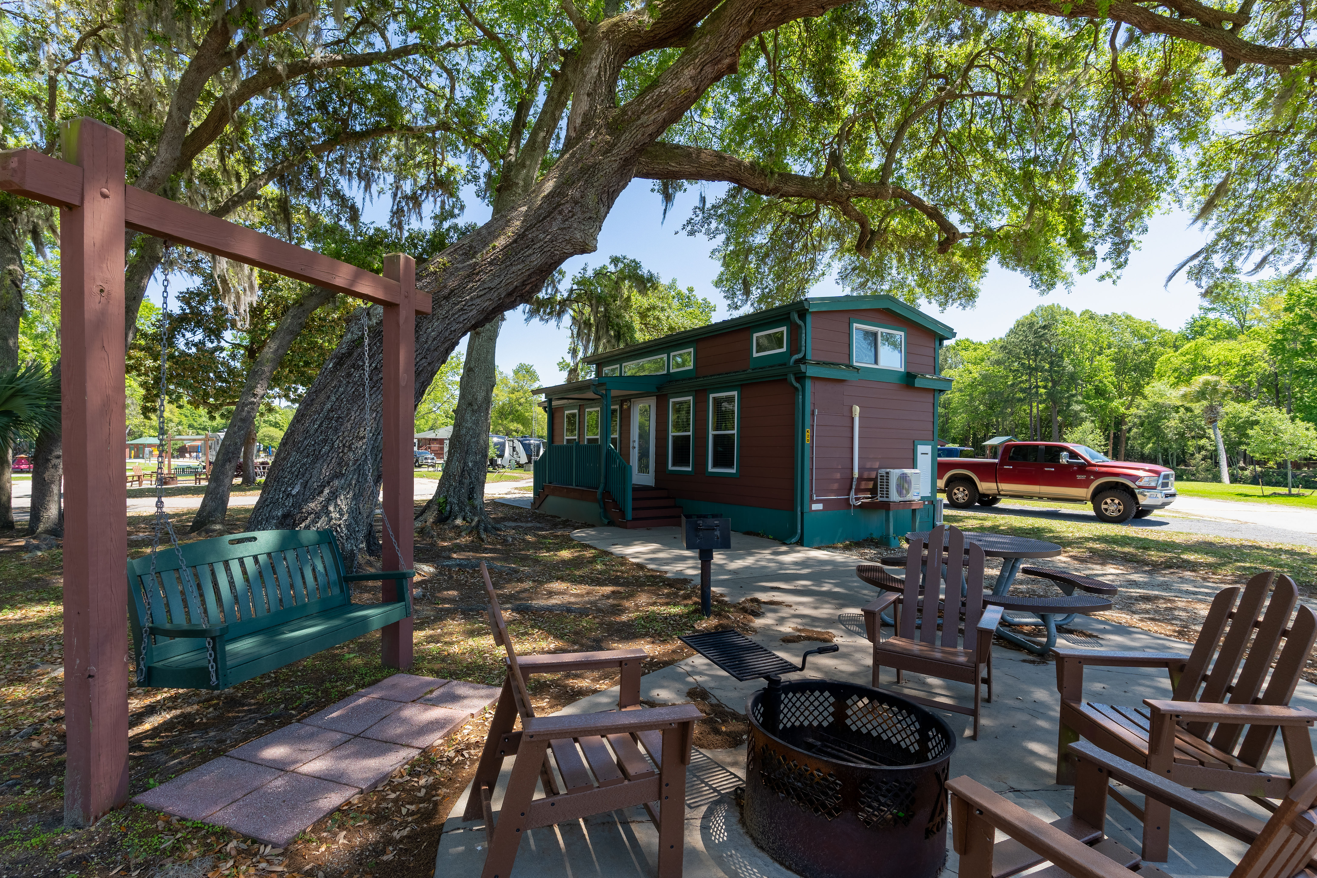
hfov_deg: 95.0
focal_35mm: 16
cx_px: 658
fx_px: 604
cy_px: 439
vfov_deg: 72.1
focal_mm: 11
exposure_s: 1/1250
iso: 100
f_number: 5.6
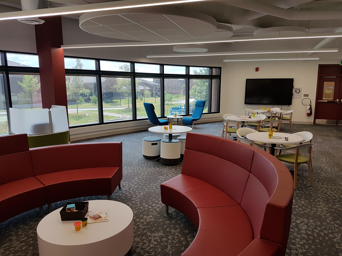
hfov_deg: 67.3
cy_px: 128
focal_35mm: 26
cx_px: 171
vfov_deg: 53.1
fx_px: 257
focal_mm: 4.2
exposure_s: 1/252
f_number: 1.7
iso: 40
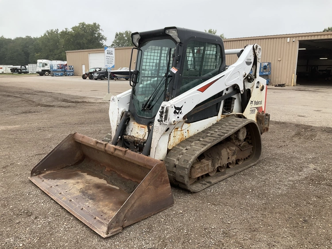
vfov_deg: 48.3
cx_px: 166
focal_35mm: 29
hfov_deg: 61.6
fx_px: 278
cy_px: 124
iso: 25
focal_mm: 3
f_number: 1.8
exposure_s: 1/291
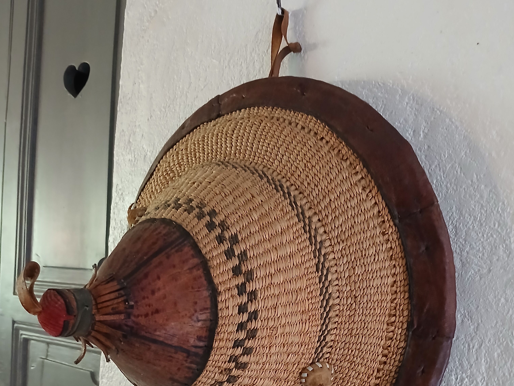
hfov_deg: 52.6
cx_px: 258
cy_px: 295
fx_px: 520
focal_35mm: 35
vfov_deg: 39.5
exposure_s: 1/25
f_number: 1.8
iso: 500
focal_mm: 3.98
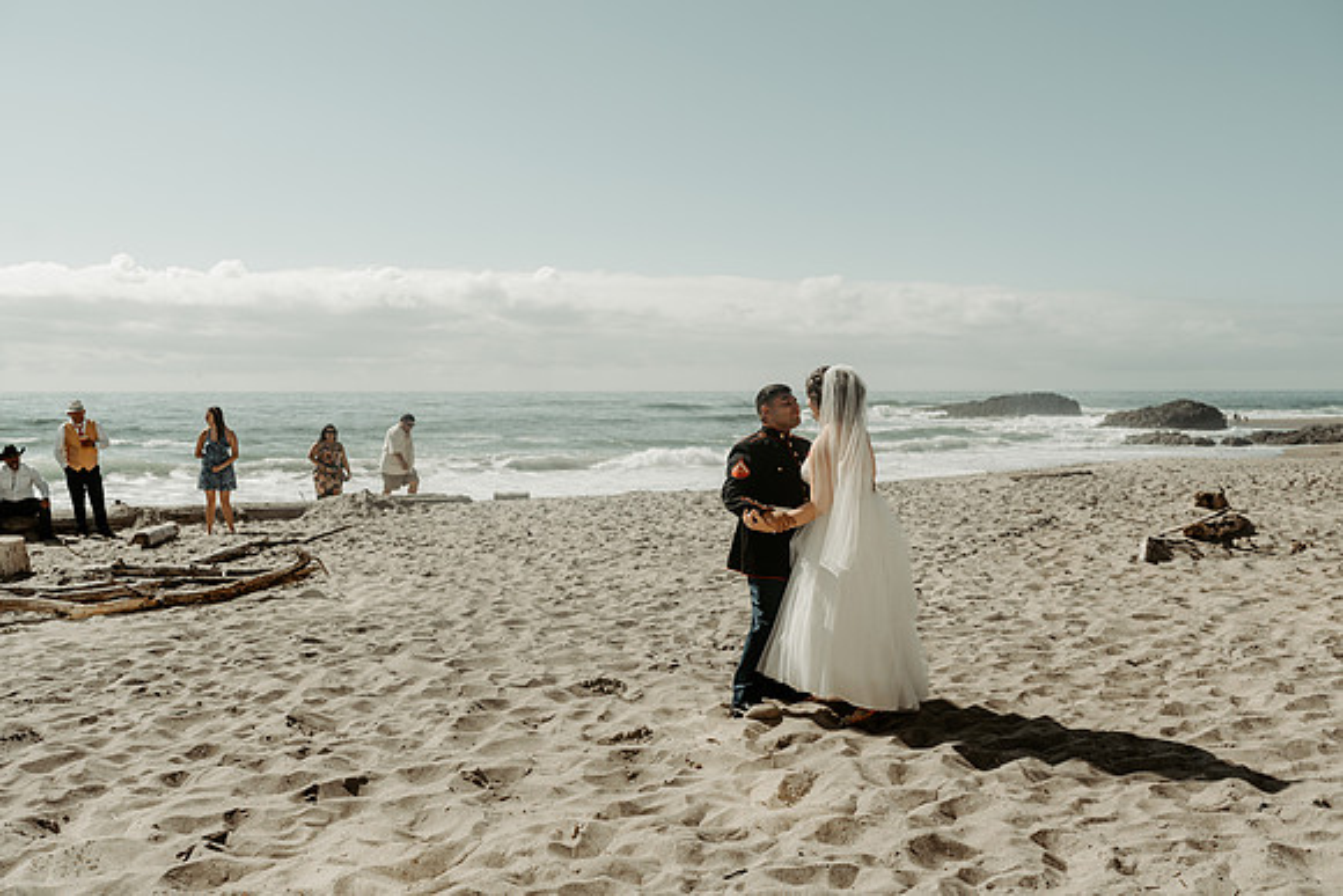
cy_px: 448
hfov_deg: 54.4
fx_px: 1306
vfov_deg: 37.9
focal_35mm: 35
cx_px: 672
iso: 100
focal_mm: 35
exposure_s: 1/3200
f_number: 4
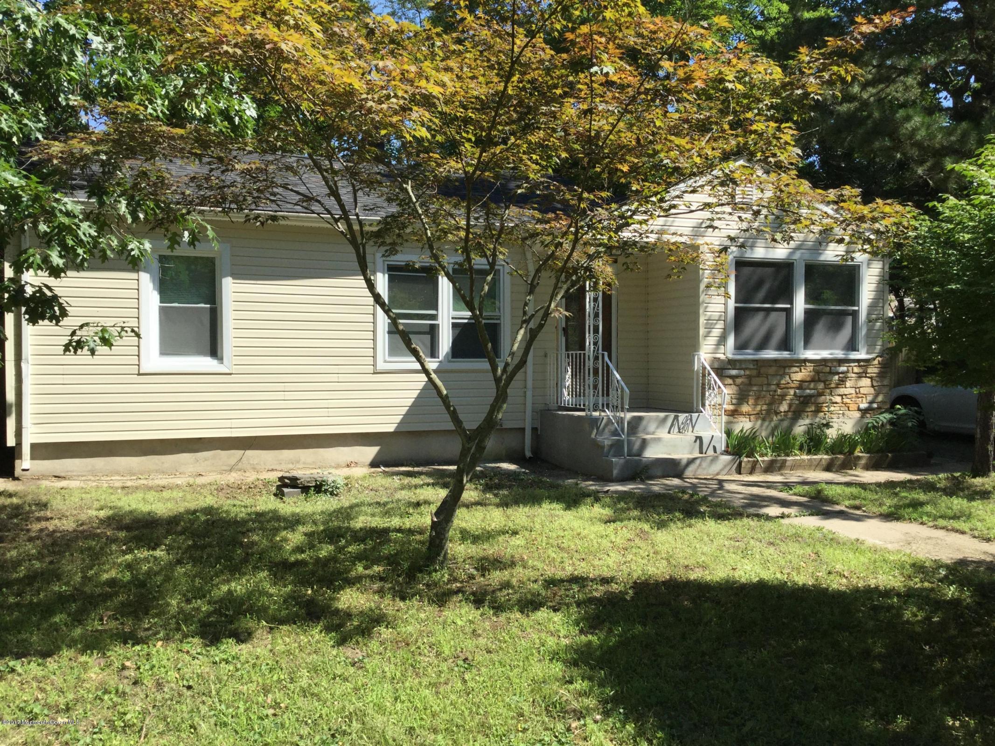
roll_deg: -0.1
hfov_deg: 58.3
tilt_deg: -2.0
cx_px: 498
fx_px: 891
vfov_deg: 45.4
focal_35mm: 31
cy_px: 373
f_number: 2.4
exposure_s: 1/936
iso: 25
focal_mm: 3.3
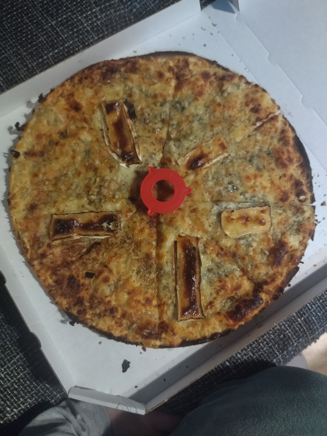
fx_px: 340
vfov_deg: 65.3
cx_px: 164
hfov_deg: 51.4
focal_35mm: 27
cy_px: 218
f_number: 1.79
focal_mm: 4.74
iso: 525
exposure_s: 1/25
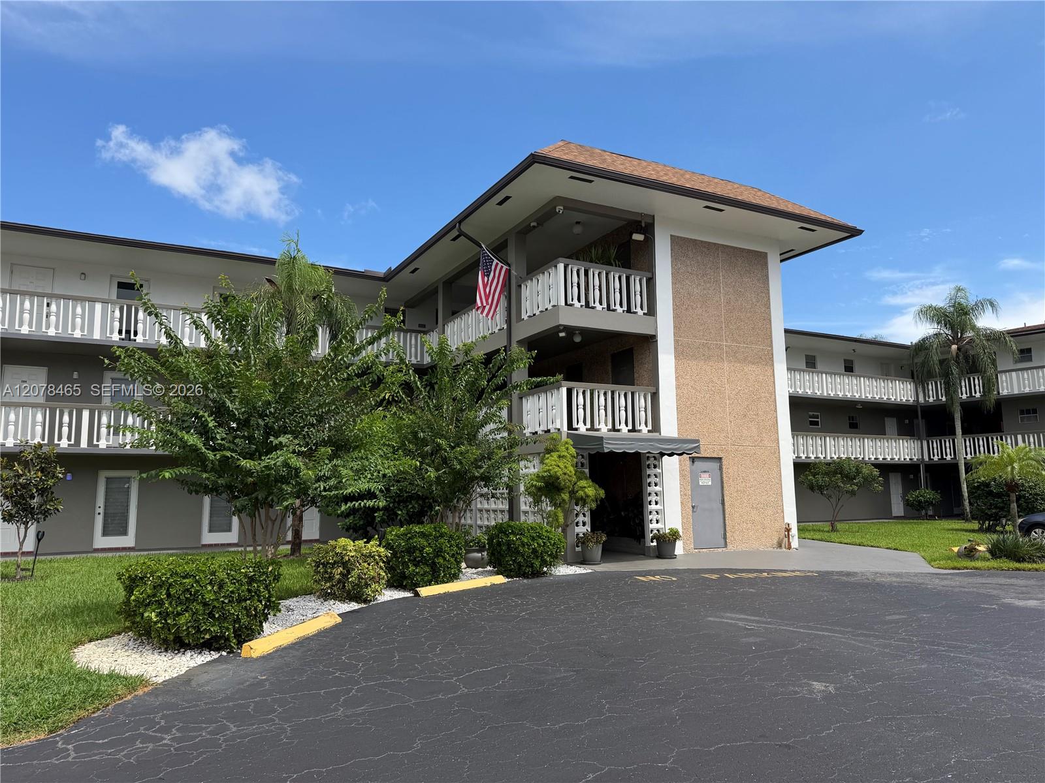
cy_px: 392
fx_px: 725
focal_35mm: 24
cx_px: 522
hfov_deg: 71.6
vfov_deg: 56.8
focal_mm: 6.76
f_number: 1.78
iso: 80
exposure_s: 1/3145
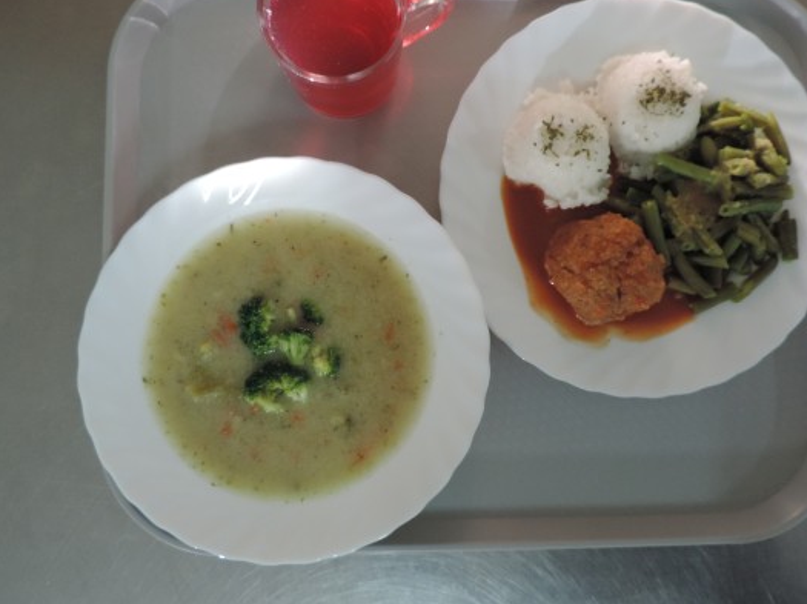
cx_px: 441
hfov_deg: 63.4
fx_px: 652
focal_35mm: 28
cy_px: 257
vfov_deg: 49.5
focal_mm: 4.3
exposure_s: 1/30
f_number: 3
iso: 320
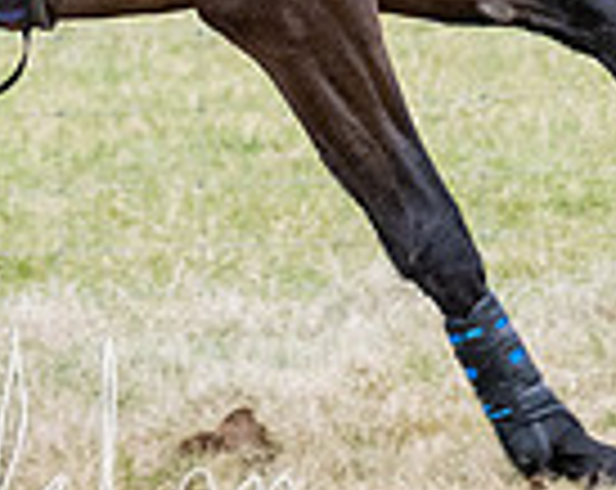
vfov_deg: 1.7
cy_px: -3
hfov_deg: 2.1
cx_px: 221
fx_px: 16428
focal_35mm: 903
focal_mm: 115
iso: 1600
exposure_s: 1/800
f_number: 4
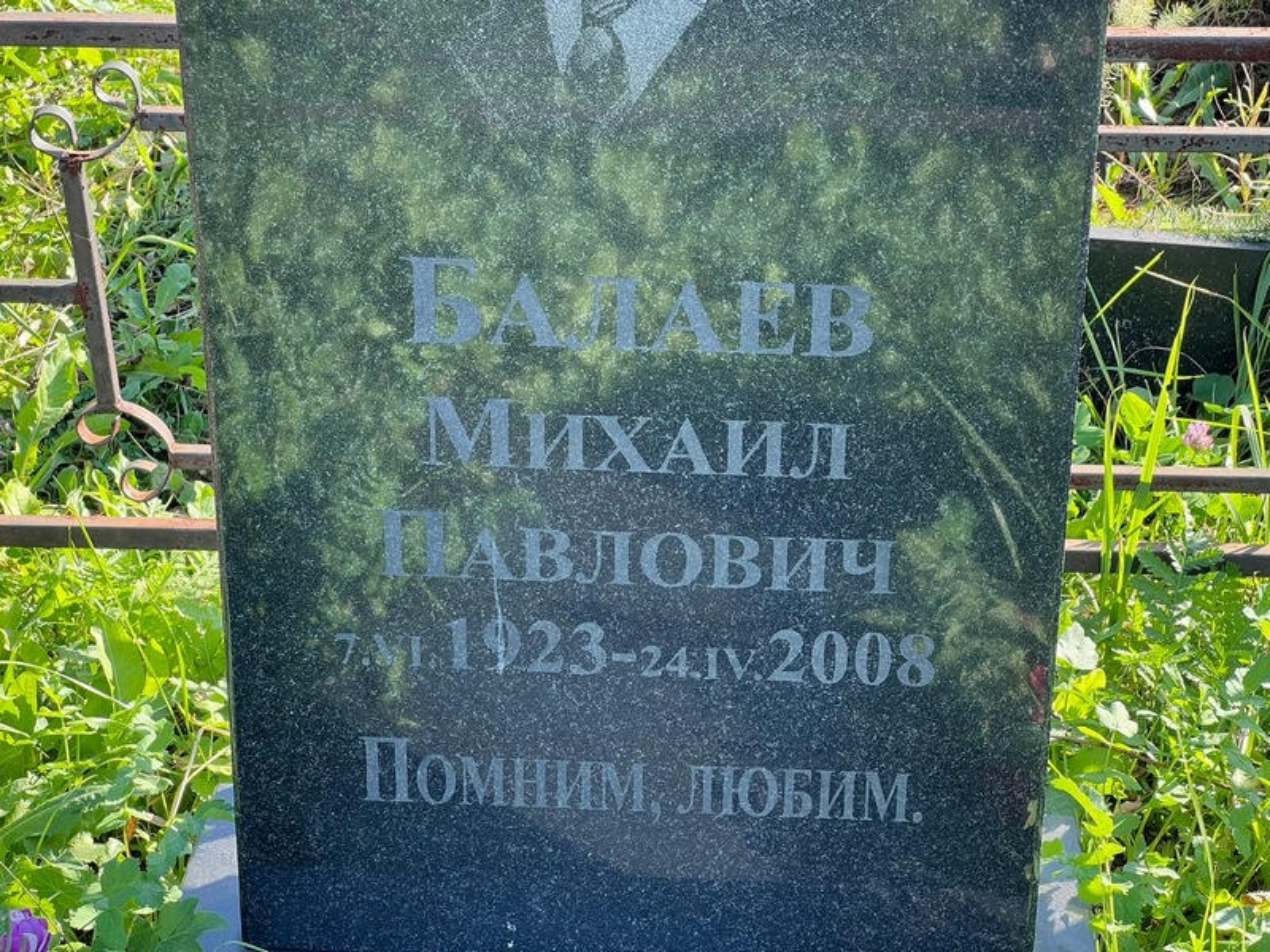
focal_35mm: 77
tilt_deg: -28.0
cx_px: 635
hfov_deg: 25.3
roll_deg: +0.7
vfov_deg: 19.1
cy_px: 476
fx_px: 2825
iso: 40
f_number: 2.8
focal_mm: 9
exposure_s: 1/99
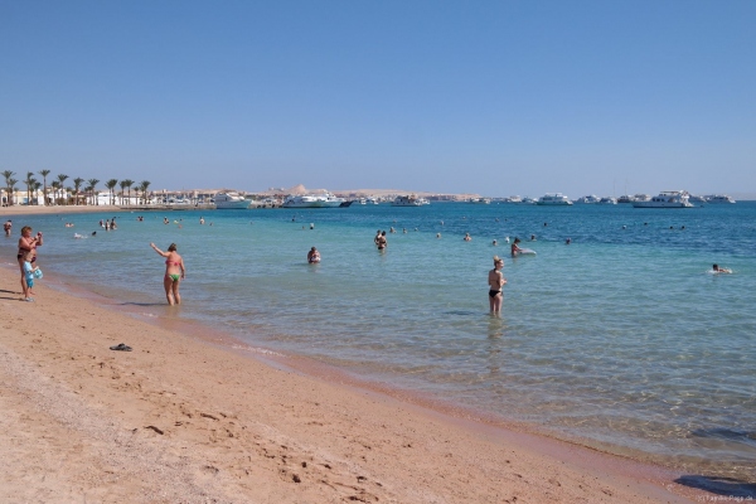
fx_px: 693
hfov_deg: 57.2
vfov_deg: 40.0
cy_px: 252
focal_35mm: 33
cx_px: 378
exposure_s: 1/180
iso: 100
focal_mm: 22
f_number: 7.1
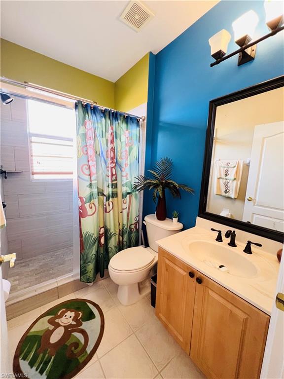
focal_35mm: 13
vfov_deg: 106.2
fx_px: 142
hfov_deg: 89.9
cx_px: 142
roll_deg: -2.2
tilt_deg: -8.0
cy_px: 190
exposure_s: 1/60
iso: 250
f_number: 1.8
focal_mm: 1.57
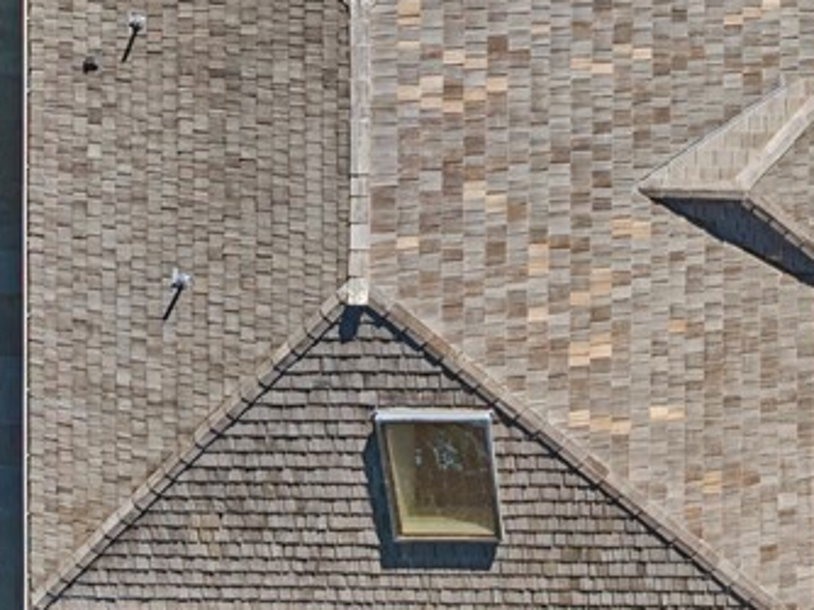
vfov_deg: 12.5
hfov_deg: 16.6
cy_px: -178
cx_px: 883
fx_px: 2702
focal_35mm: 115
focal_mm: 12.29
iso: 120
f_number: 2.8
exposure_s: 1/640
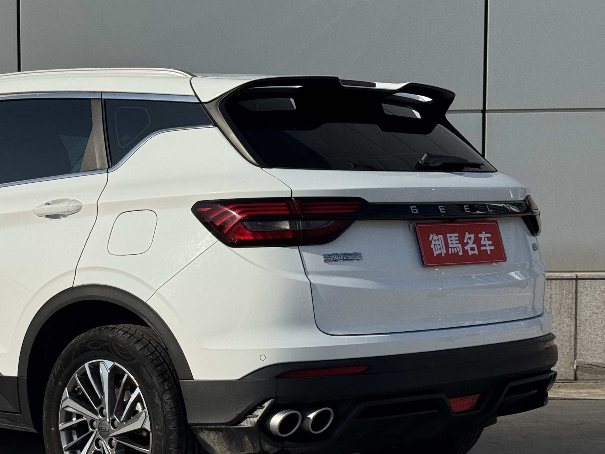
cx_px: 115
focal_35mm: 79
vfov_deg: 18.6
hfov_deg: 24.3
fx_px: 1381
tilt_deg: -3.5
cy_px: 285
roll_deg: +0.8
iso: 80
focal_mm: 6.76
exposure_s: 1/15385
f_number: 1.78
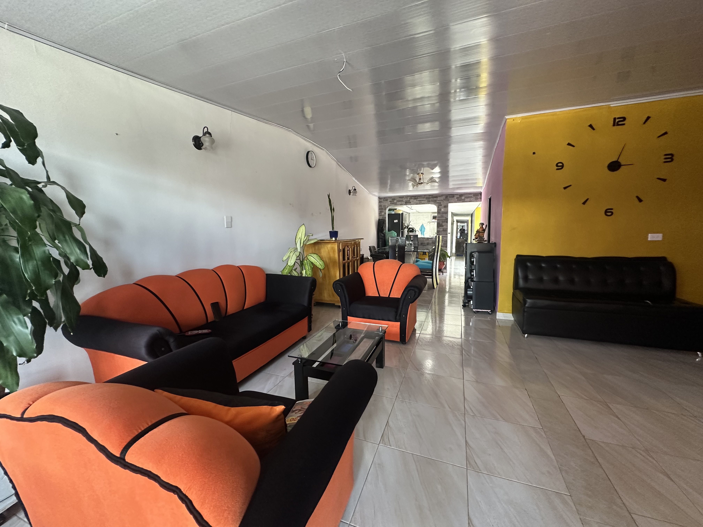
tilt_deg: -5.3
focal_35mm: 14
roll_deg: +1.1
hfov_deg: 102.1
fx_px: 284
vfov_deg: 85.7
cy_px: 264
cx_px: 352
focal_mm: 2.22
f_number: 2.2
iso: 320
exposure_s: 1/69
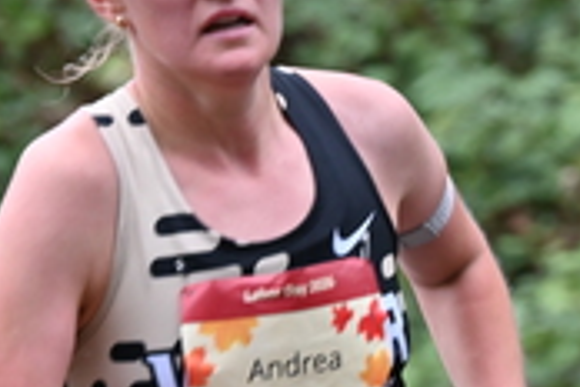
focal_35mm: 633
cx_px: 400
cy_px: 165
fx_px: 10198
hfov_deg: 3.3
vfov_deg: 2.2
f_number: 6.3
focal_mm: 200
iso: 1600
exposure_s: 1/250
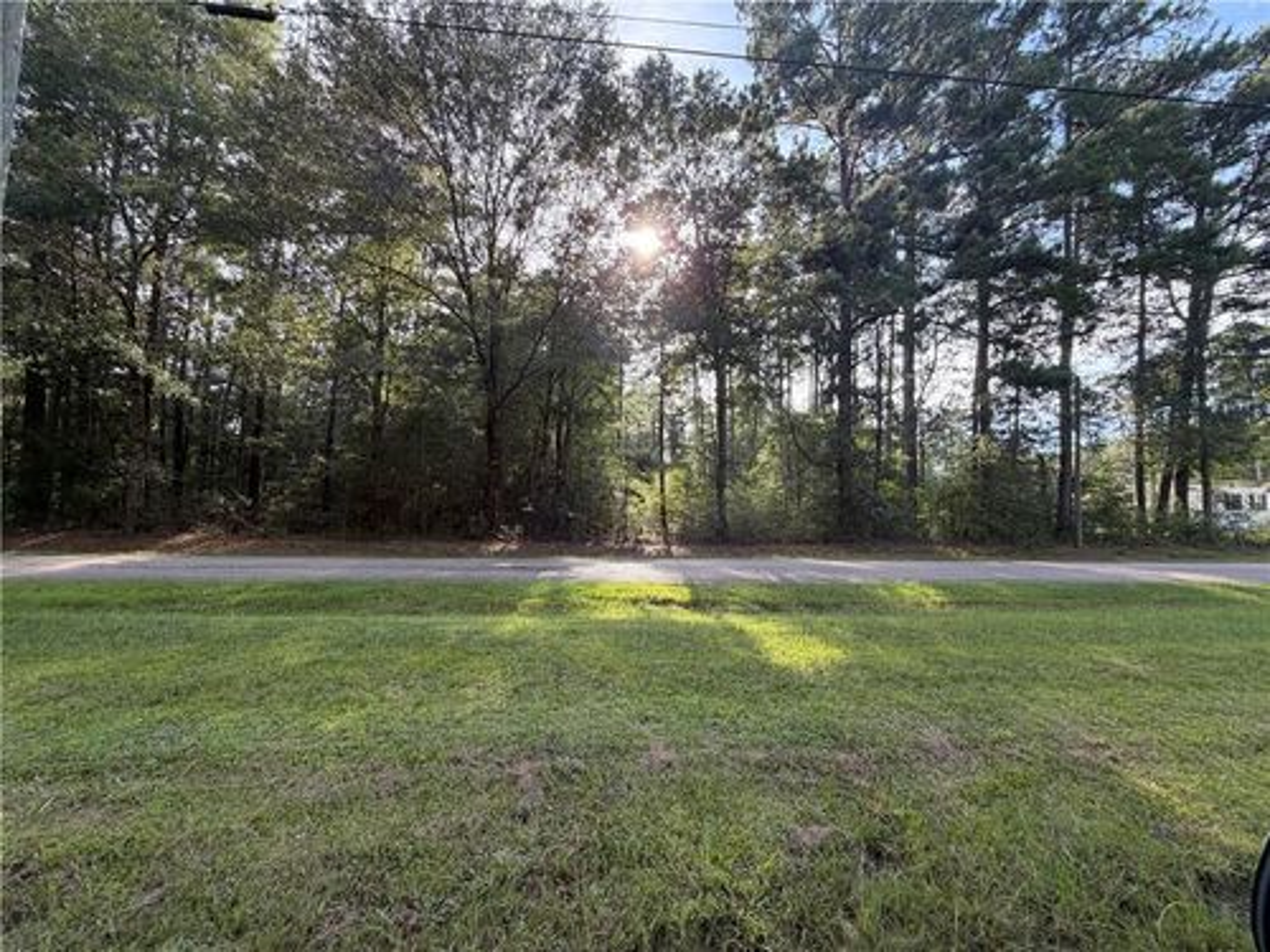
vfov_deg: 85.7
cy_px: 476
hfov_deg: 102.1
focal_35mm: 14
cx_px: 635
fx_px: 514
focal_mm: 2.22
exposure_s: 1/196
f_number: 2.2
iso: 64
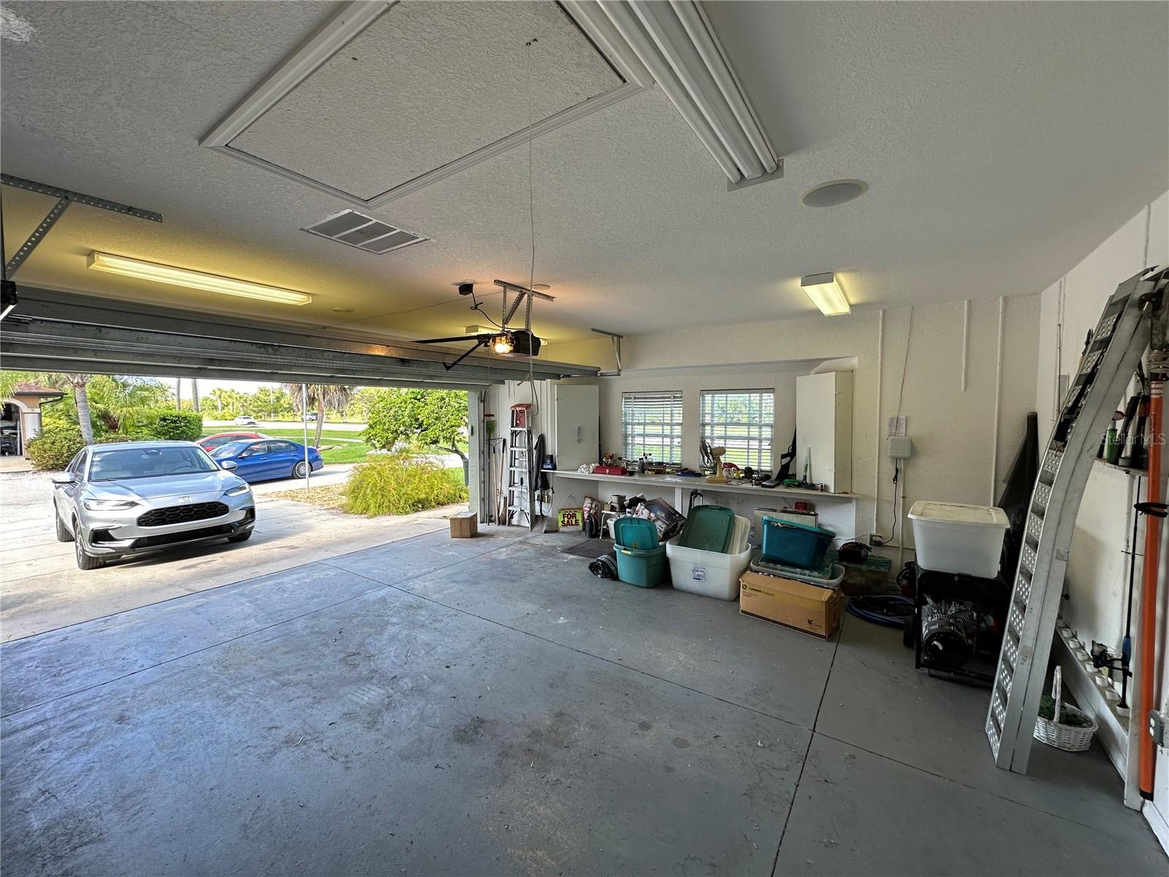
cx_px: 584
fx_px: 473
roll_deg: -0.1
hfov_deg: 102.1
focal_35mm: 14
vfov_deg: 85.7
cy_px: 438
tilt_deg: -4.0
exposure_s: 1/120
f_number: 2.2
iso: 64
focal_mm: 2.22
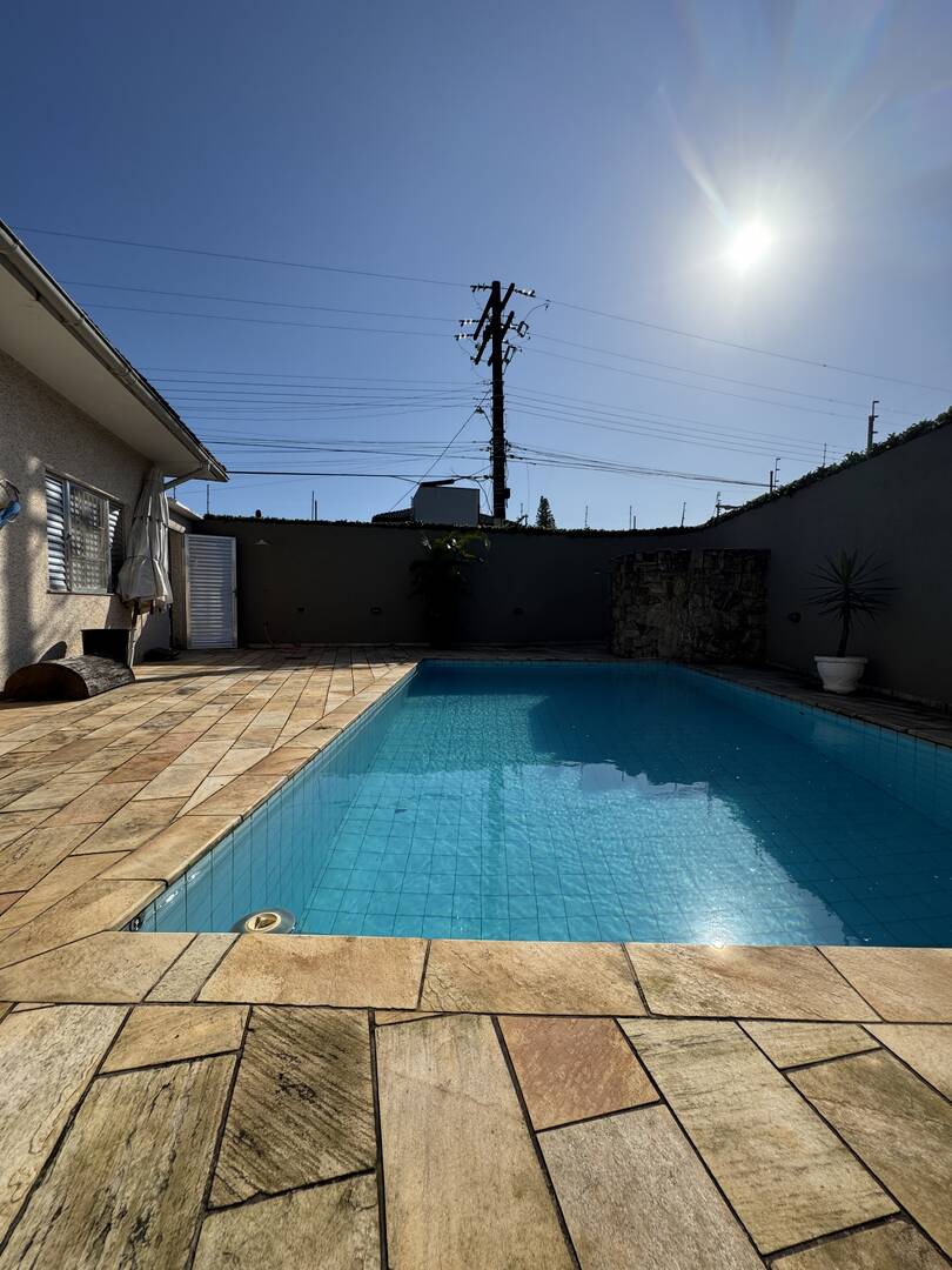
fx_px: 513
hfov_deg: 85.7
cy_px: 635
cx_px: 476
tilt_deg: -3.3
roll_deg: -0.5
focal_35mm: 14
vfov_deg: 102.1
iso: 50
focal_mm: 2.22
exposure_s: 1/3906
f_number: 2.2
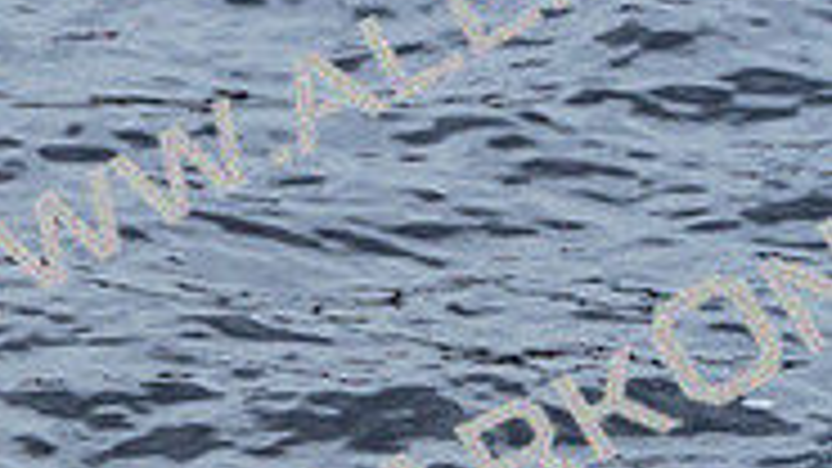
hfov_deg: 1.1
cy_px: 439
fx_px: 43366
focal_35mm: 1966
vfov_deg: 0.6
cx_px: -463
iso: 2000
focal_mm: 600
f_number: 6.3
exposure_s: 1/1250
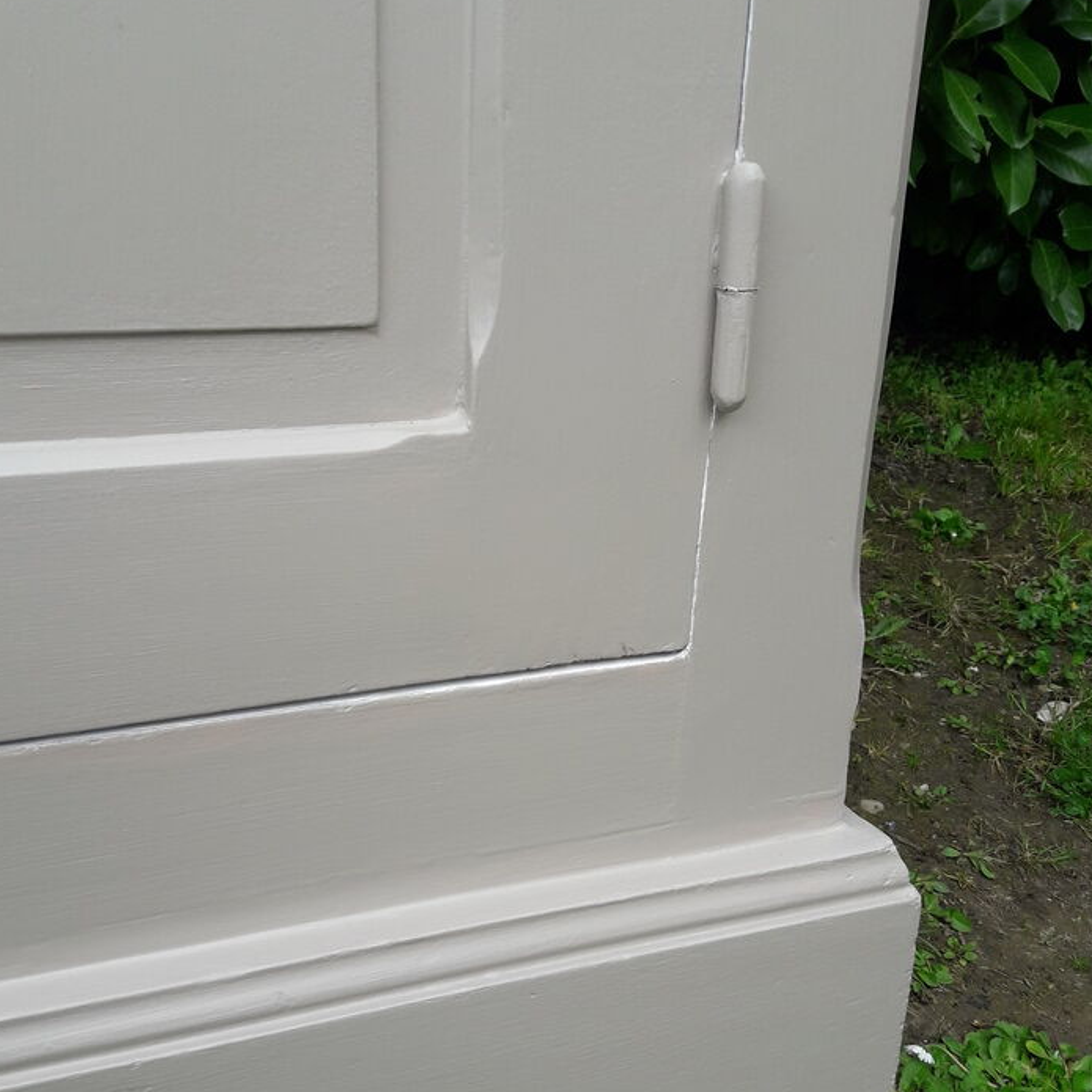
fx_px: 1356
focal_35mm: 38
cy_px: 614
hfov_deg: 43.8
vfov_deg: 43.8
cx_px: 493
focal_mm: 3.7
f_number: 1.9
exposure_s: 1/320
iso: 40
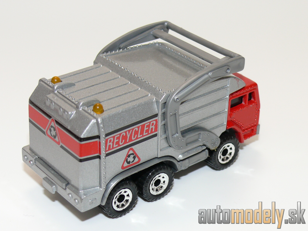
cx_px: 154
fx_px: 721
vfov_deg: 18.2
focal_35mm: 81
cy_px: 116
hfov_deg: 24.1
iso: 100
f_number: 4
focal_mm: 11.9
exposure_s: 1/30
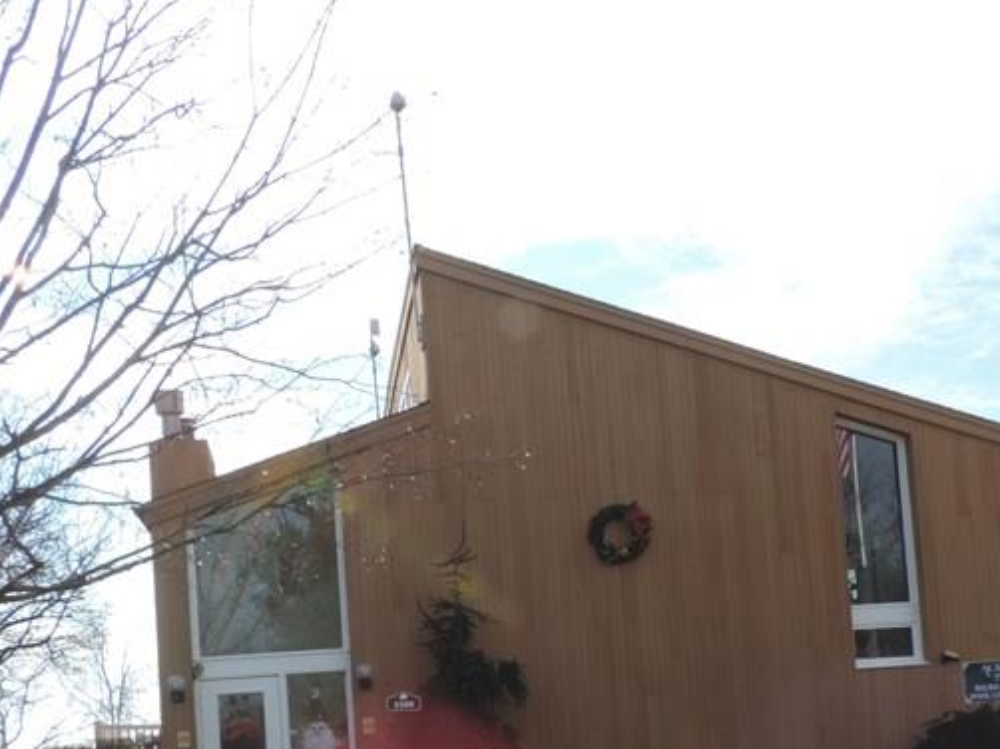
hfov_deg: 38.9
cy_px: 647
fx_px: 1415
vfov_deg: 28.7
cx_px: 558
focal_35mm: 49
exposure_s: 1/200
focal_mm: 4.3
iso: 80
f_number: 6.6
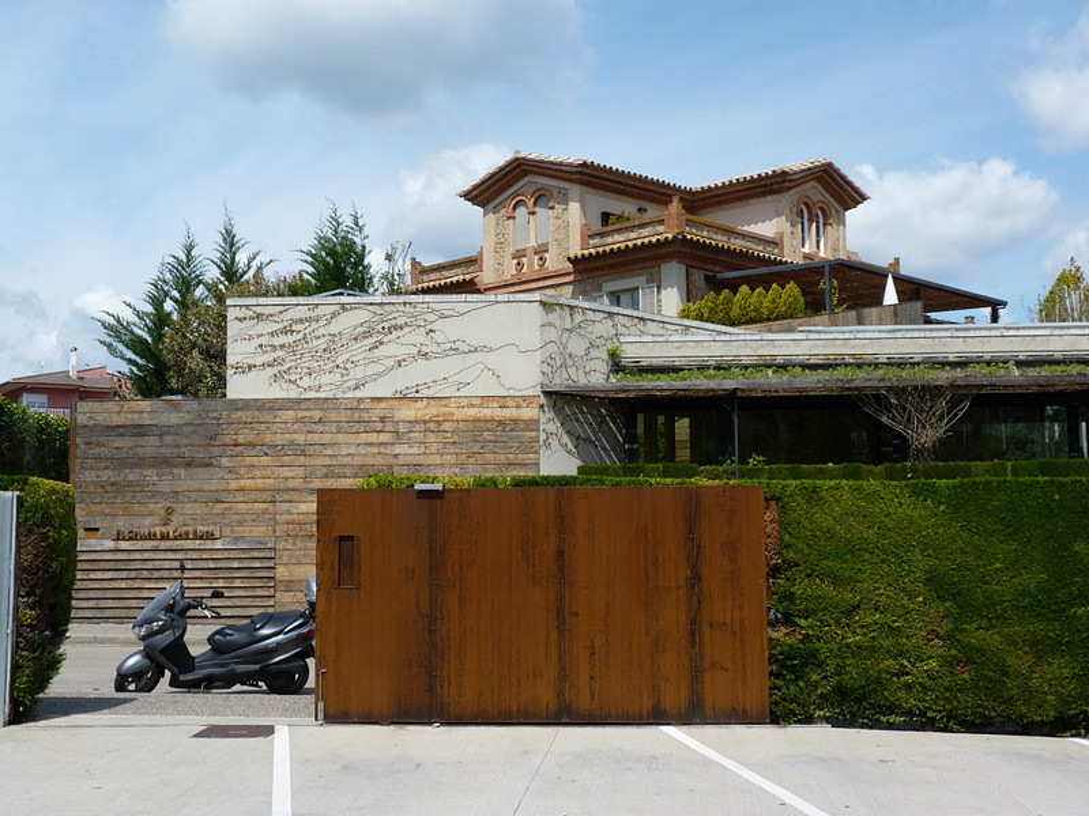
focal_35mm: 43
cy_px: 408
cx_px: 544
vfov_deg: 33.6
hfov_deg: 43.9
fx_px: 1353
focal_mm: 7.6
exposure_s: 1/320
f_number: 5.6
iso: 80
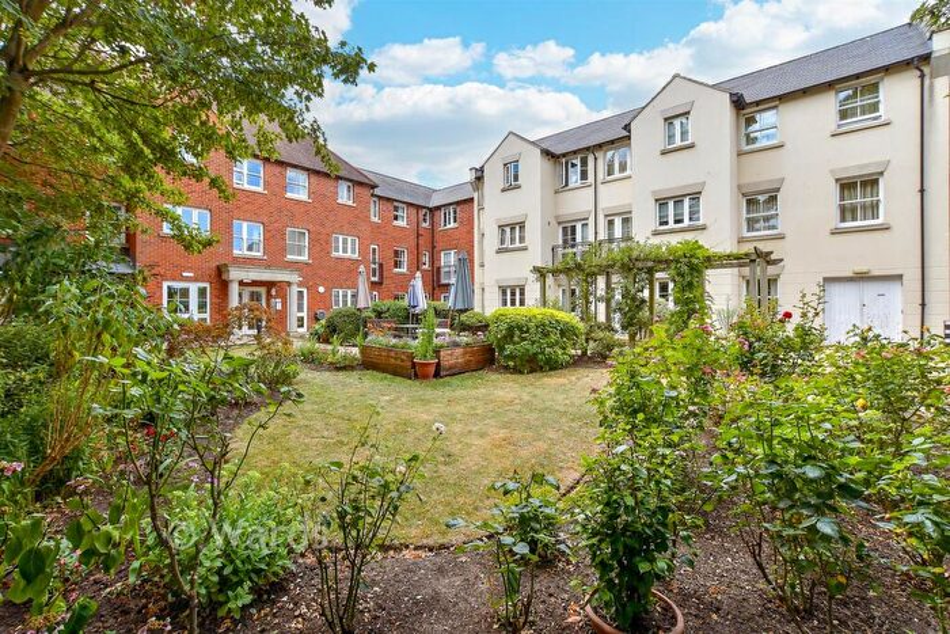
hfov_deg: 100.4
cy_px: 317
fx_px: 396
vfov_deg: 77.4
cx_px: 475
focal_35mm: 15
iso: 160
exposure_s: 1/100
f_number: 8
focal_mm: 10
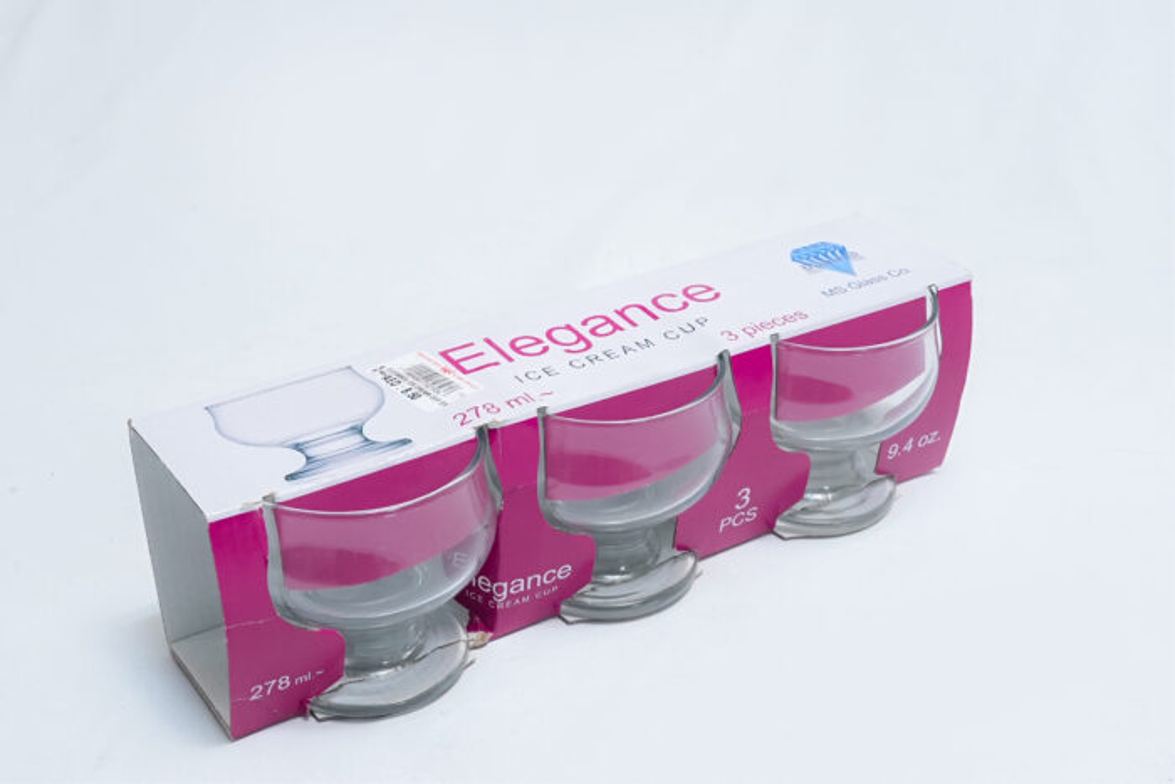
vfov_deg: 26.5
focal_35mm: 51
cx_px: 588
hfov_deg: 38.9
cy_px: 392
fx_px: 1665
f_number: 10
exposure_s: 1/125
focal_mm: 34
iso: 2500
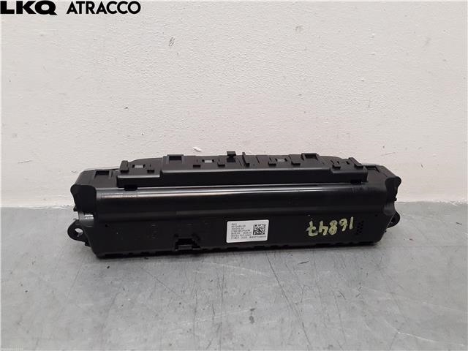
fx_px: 379
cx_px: 234
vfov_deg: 49.7
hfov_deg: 63.4
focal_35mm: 28
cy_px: 176
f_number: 1.9
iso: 80
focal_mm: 2.91
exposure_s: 1/100
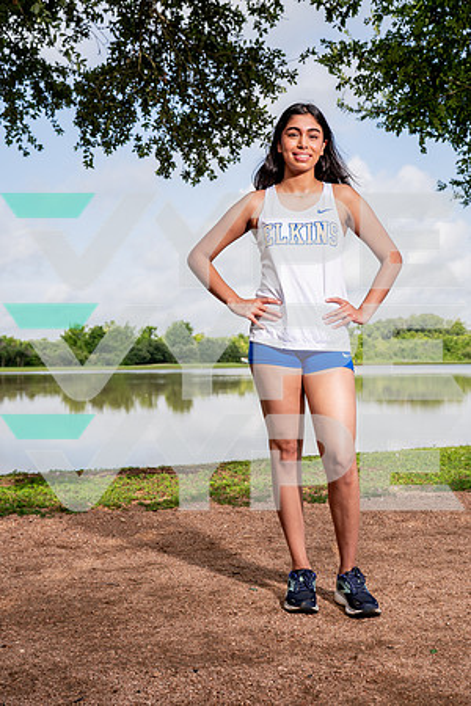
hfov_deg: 29.9
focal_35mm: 45
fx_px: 883
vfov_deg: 43.6
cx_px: 236
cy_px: 353
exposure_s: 1/640
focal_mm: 45
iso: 100
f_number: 5.6
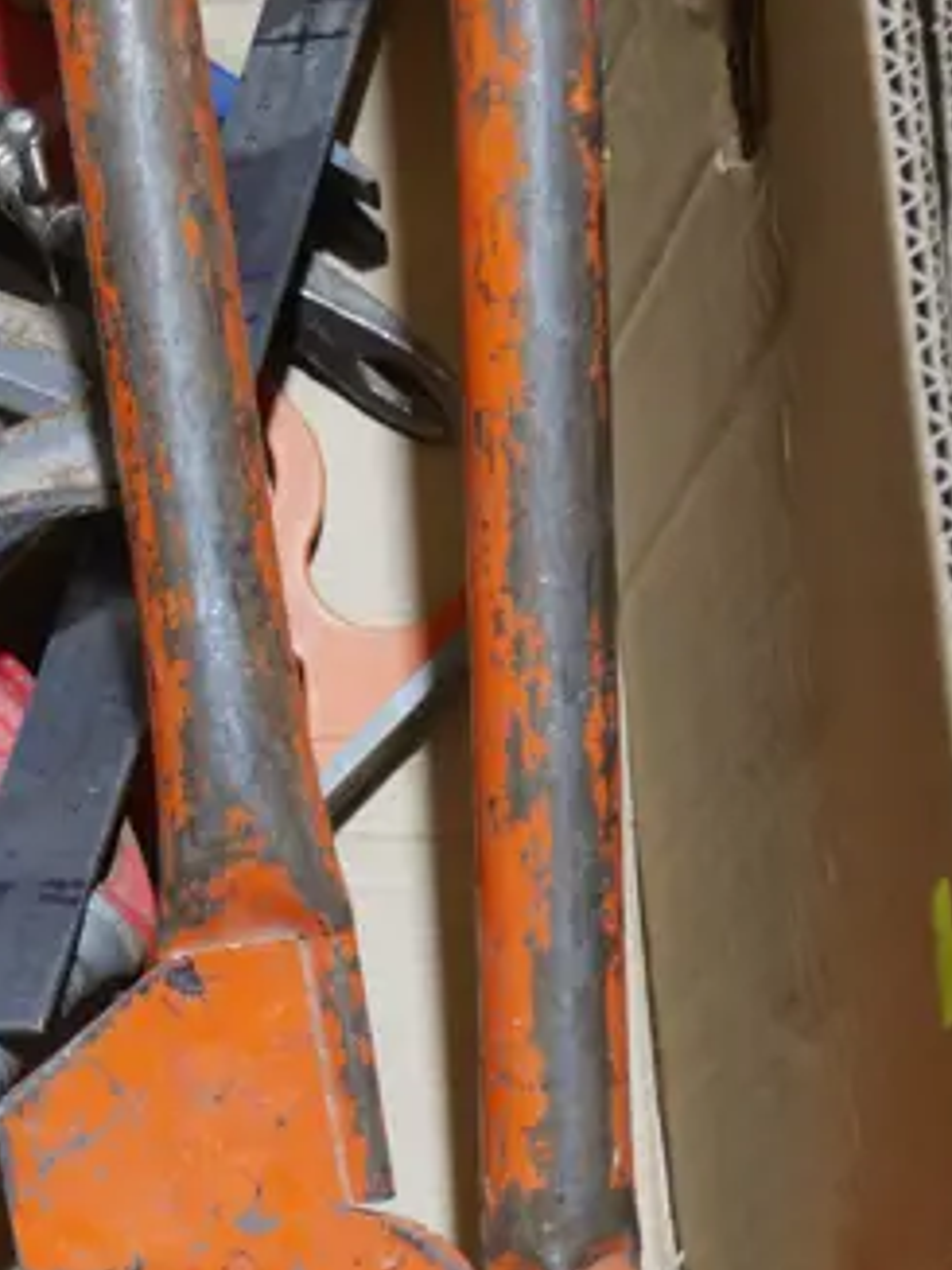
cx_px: -255
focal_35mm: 94
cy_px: 629
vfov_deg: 20.9
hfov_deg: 15.1
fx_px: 3449
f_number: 3.6
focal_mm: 15
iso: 320
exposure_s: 1/60
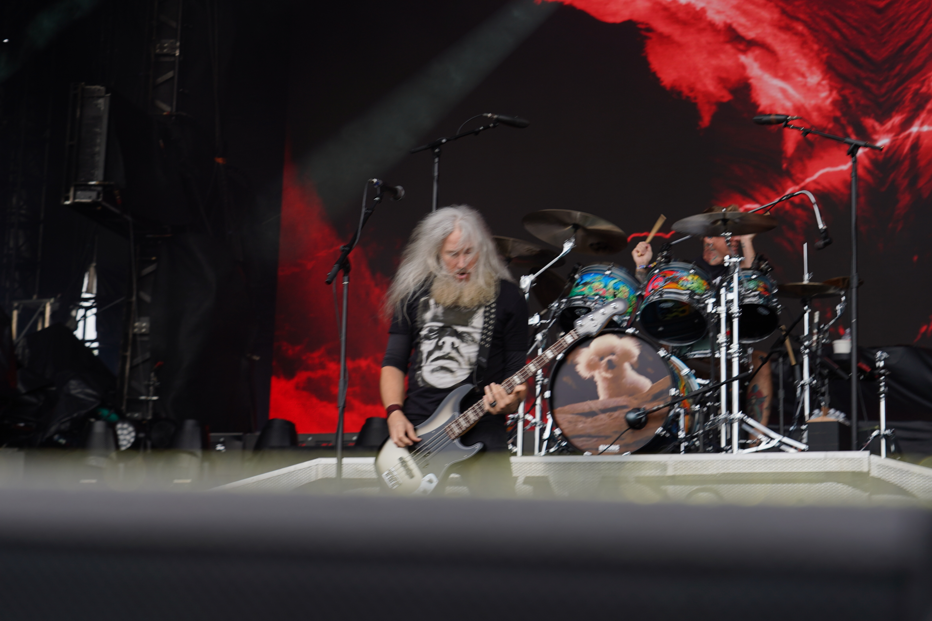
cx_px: 427
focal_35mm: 69
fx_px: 1786
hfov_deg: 29.2
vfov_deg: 19.7
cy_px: 288
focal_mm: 54
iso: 100
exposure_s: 1/160
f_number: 5.6
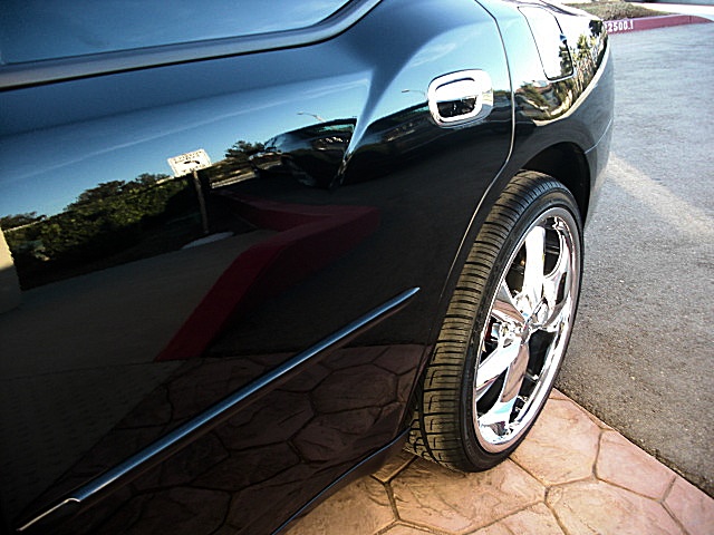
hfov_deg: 51.4
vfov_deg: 39.7
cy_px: 268
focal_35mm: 36
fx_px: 743
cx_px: 357
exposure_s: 1/60
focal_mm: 6.3
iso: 100
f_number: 2.8
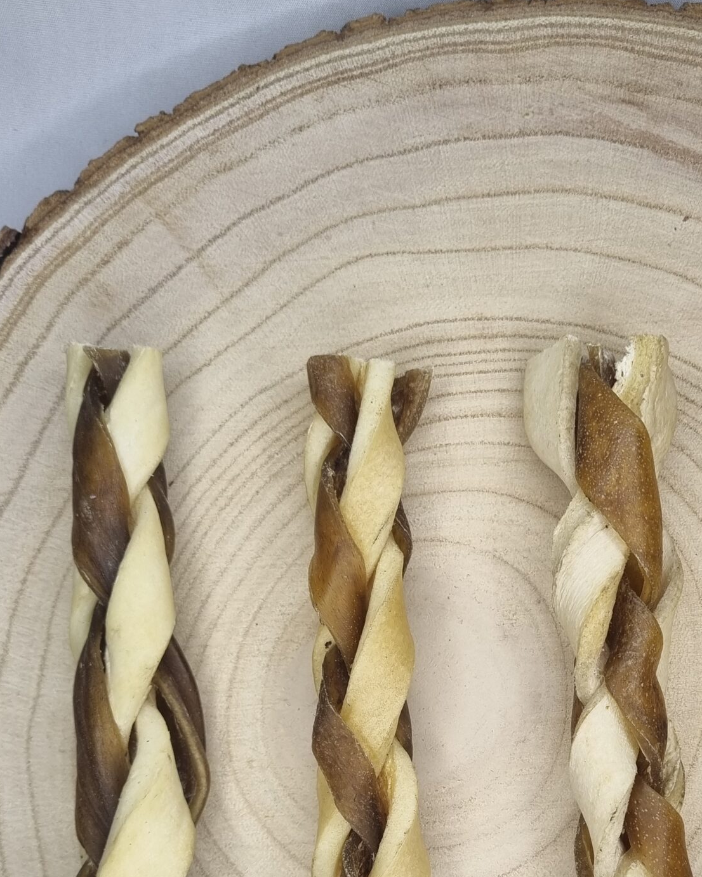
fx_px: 1220
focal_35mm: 47
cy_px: 718
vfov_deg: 37.9
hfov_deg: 31.7
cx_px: 494
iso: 50
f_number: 1.8
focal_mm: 5.4
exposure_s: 1/146
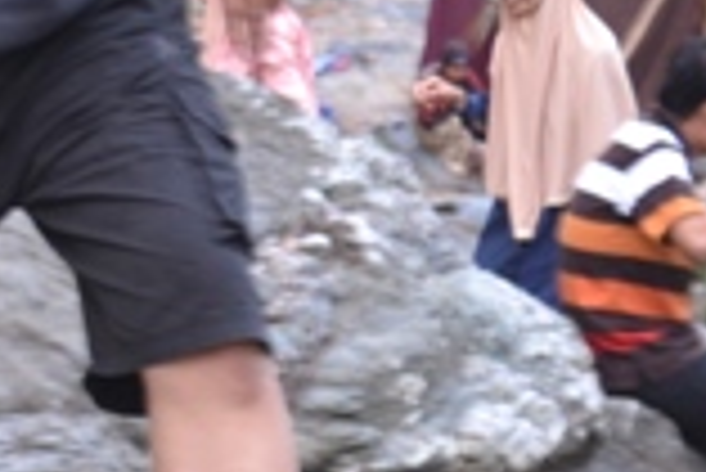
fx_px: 4201
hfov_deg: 9.2
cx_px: -513
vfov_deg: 6.4
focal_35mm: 214
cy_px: 25
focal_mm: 35
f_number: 5
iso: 400
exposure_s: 1/20
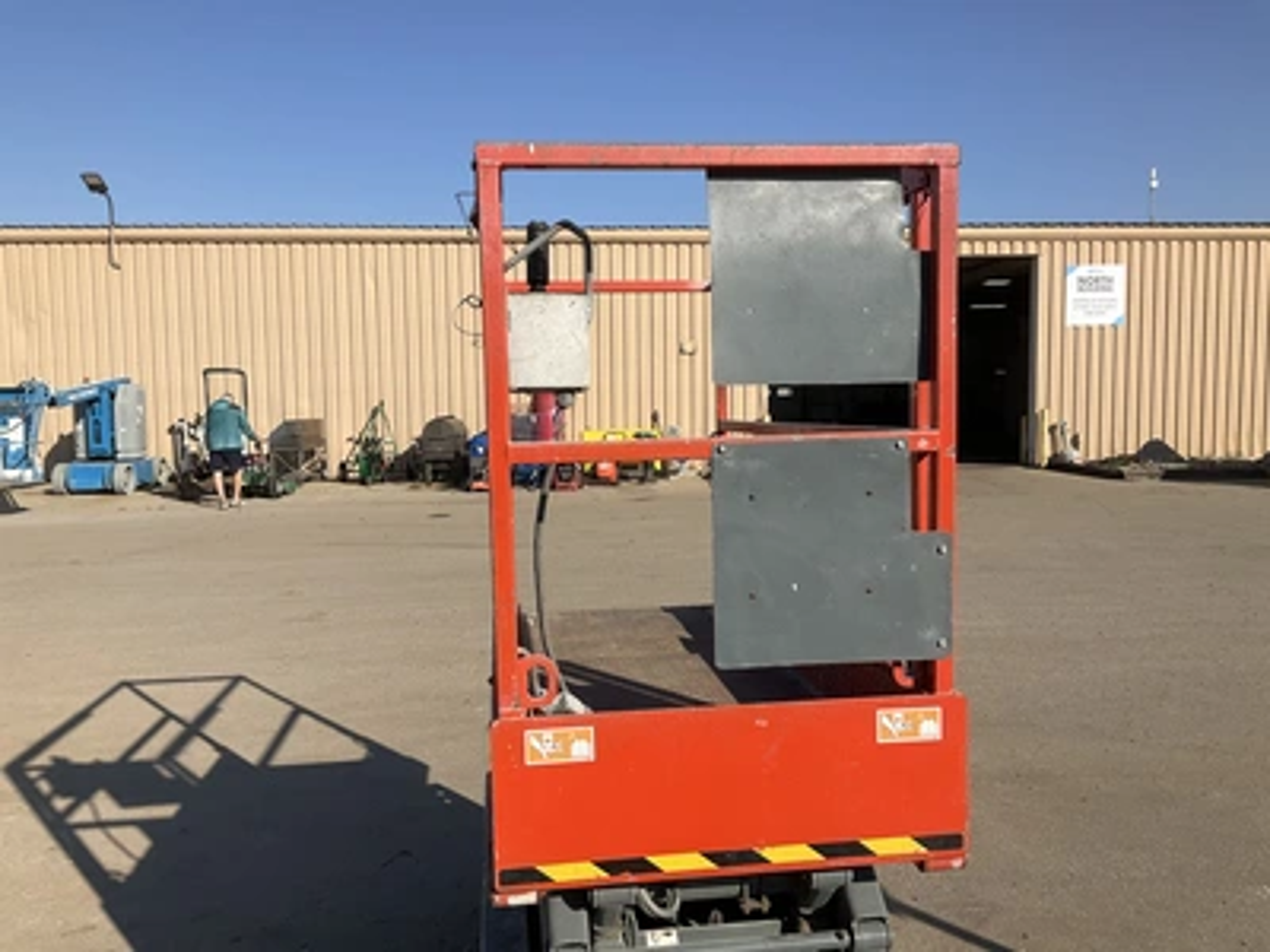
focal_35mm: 29
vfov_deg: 48.2
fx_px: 1064
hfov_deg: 61.7
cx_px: 635
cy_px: 476
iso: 25
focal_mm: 3
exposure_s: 1/2320
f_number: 1.8
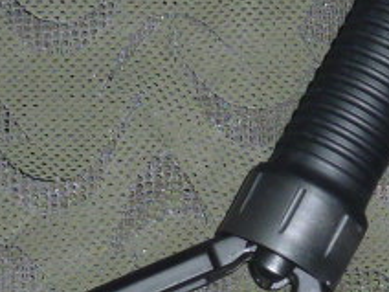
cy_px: 220
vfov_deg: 10.2
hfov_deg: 13.6
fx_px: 1629
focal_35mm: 145
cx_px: 253
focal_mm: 4.4
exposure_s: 1/30
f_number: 3.3
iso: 100
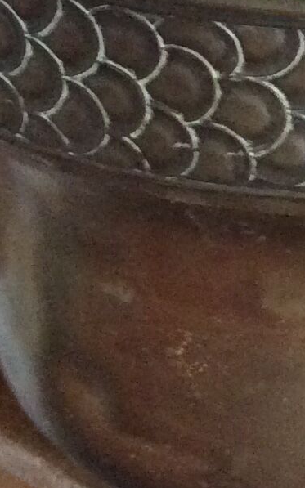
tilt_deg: -26.8
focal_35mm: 147
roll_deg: -1.8
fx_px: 1956
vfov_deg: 14.0
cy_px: -11
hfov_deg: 8.6
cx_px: 509
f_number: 2.4
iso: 250
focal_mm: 3.3
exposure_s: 1/25
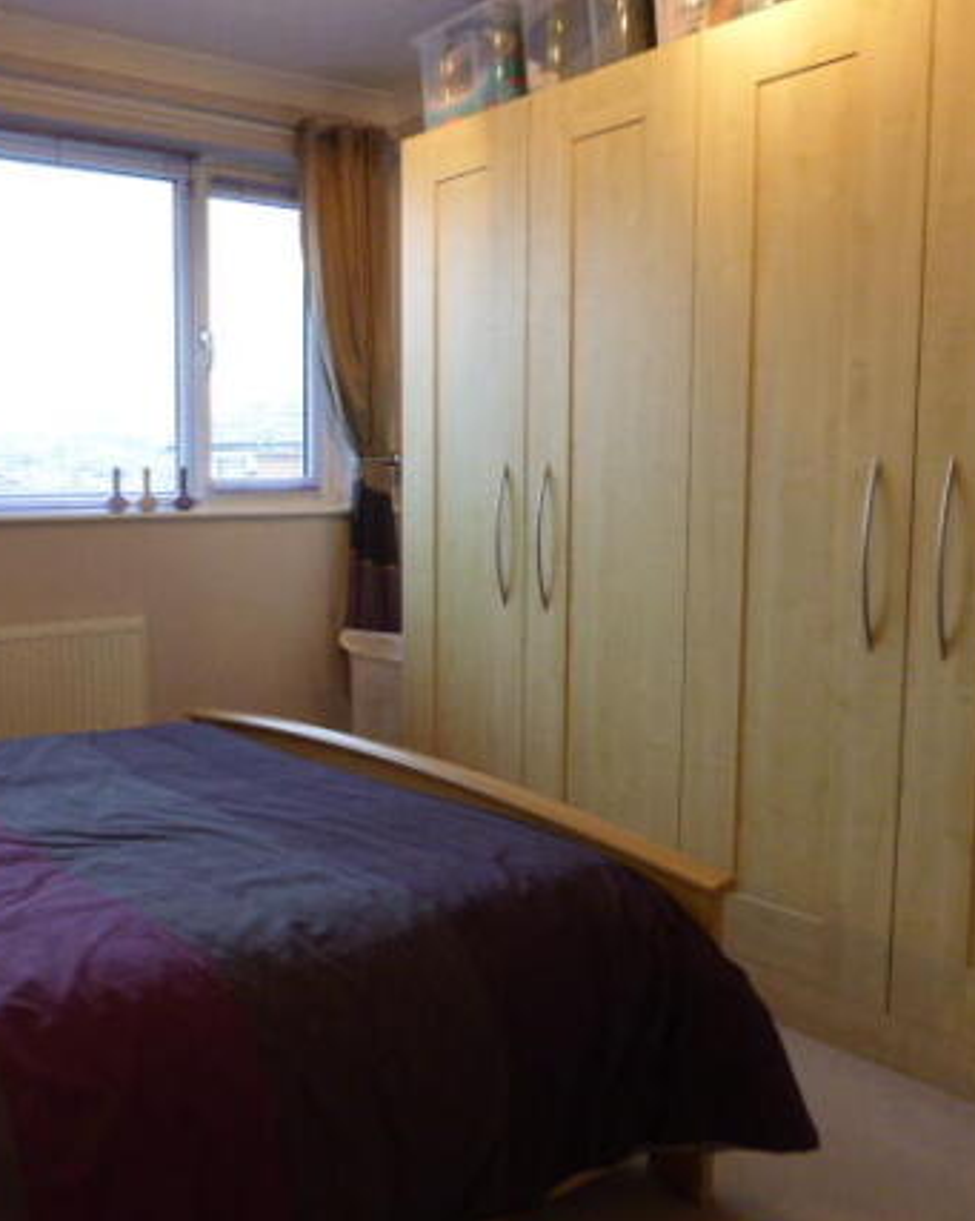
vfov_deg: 55.7
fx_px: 1155
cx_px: 290
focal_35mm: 32
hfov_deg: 44.8
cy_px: 599
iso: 400
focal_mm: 4.3
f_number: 3.3
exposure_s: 1/40
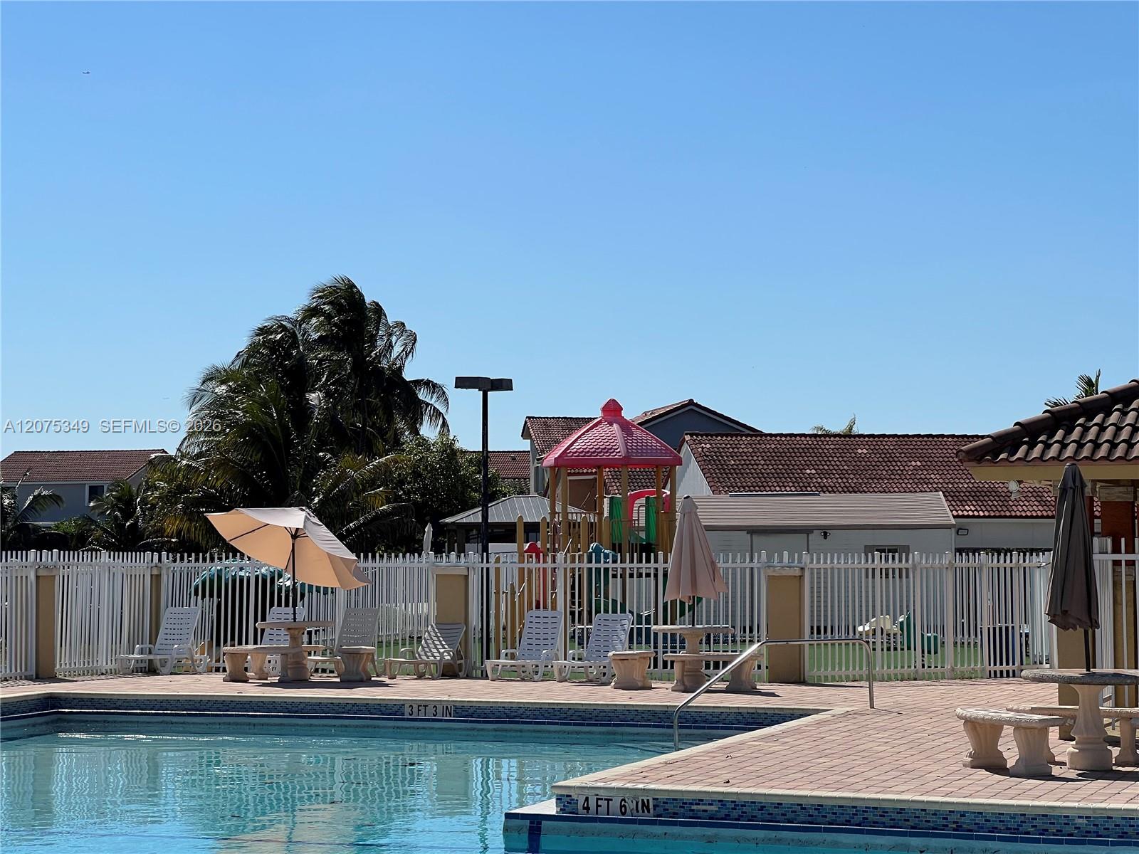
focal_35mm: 77
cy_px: 427
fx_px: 2534
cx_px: 570
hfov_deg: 25.3
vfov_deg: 19.1
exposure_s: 1/1623
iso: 32
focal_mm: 9
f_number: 2.8
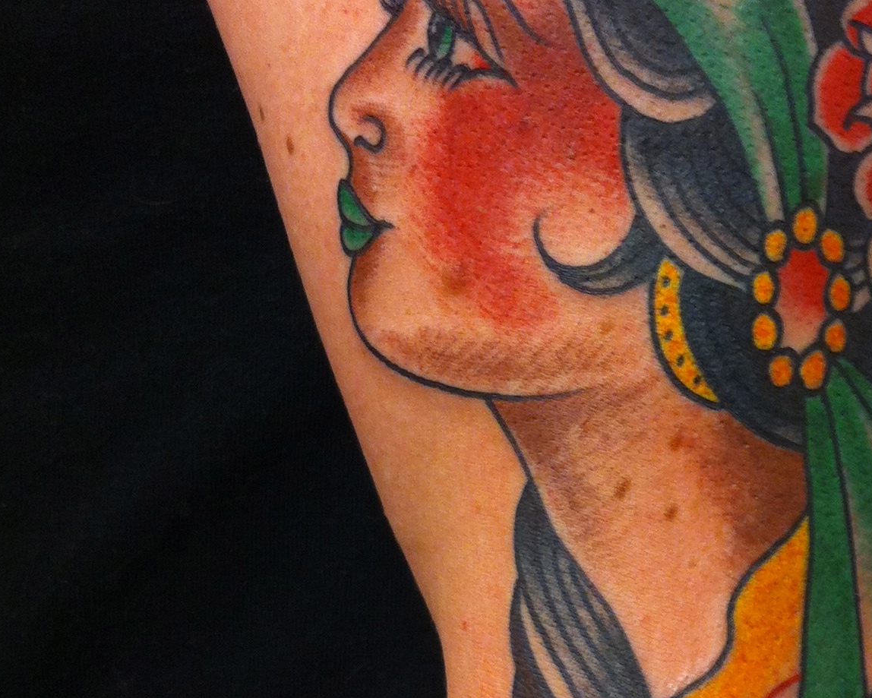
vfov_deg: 19.9
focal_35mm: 77
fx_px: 1988
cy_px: 413
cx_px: 691
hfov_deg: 24.4
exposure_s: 1/15
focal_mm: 3.85
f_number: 2.8
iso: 100
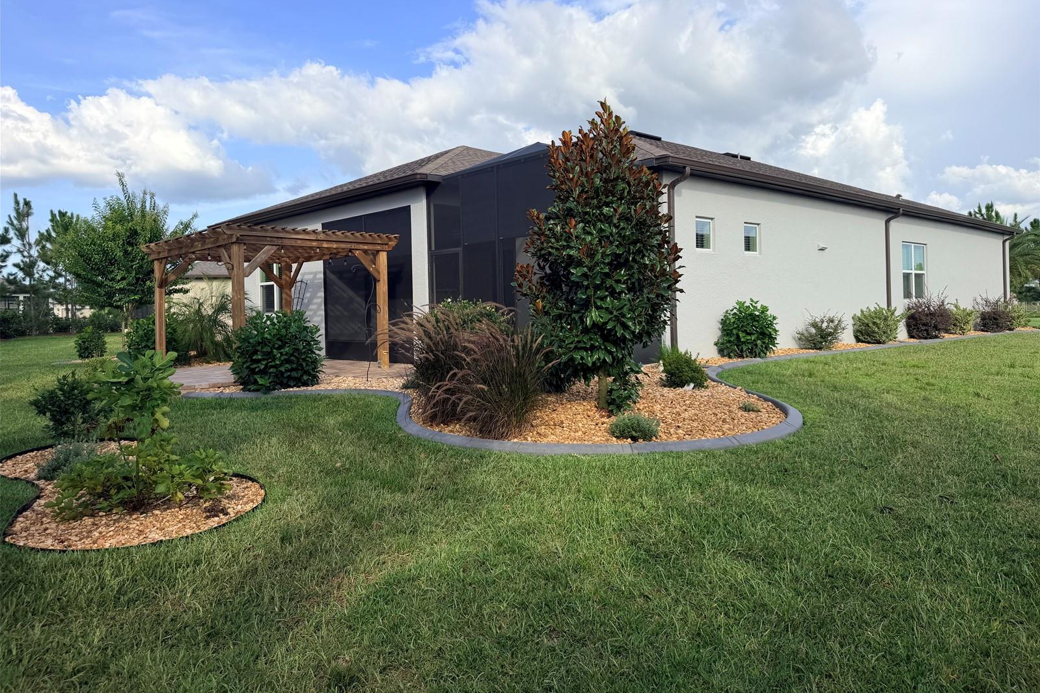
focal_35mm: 25
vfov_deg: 51.2
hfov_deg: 71.5
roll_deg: +1.8
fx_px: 722
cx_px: 520
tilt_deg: +0.9
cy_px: 306
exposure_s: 1/2907
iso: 80
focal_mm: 6.76
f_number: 1.78
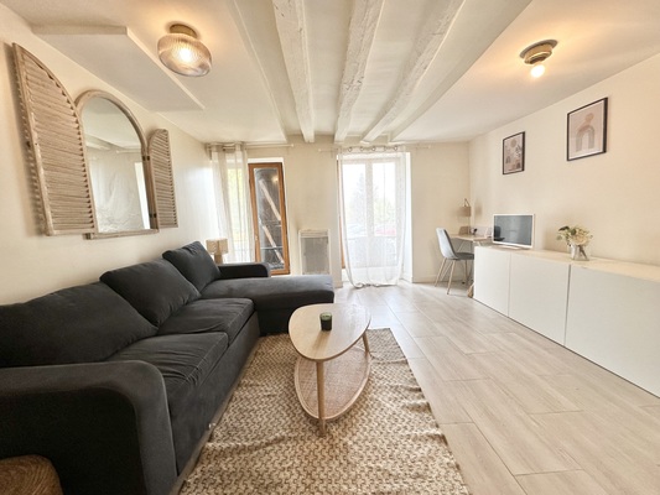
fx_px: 267
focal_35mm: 14
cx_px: 330
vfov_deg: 85.7
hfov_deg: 102.1
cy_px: 248
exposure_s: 1/100
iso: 125
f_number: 2.2
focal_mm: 2.22
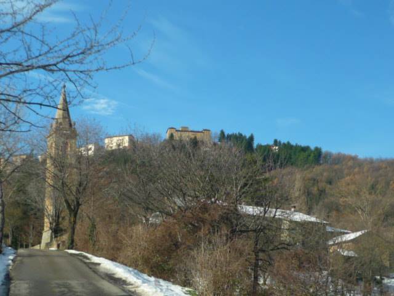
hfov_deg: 24.1
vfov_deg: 18.2
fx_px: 922
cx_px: 197
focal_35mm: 81
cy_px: 148
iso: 100
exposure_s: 1/800
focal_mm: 8.4
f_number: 3.2
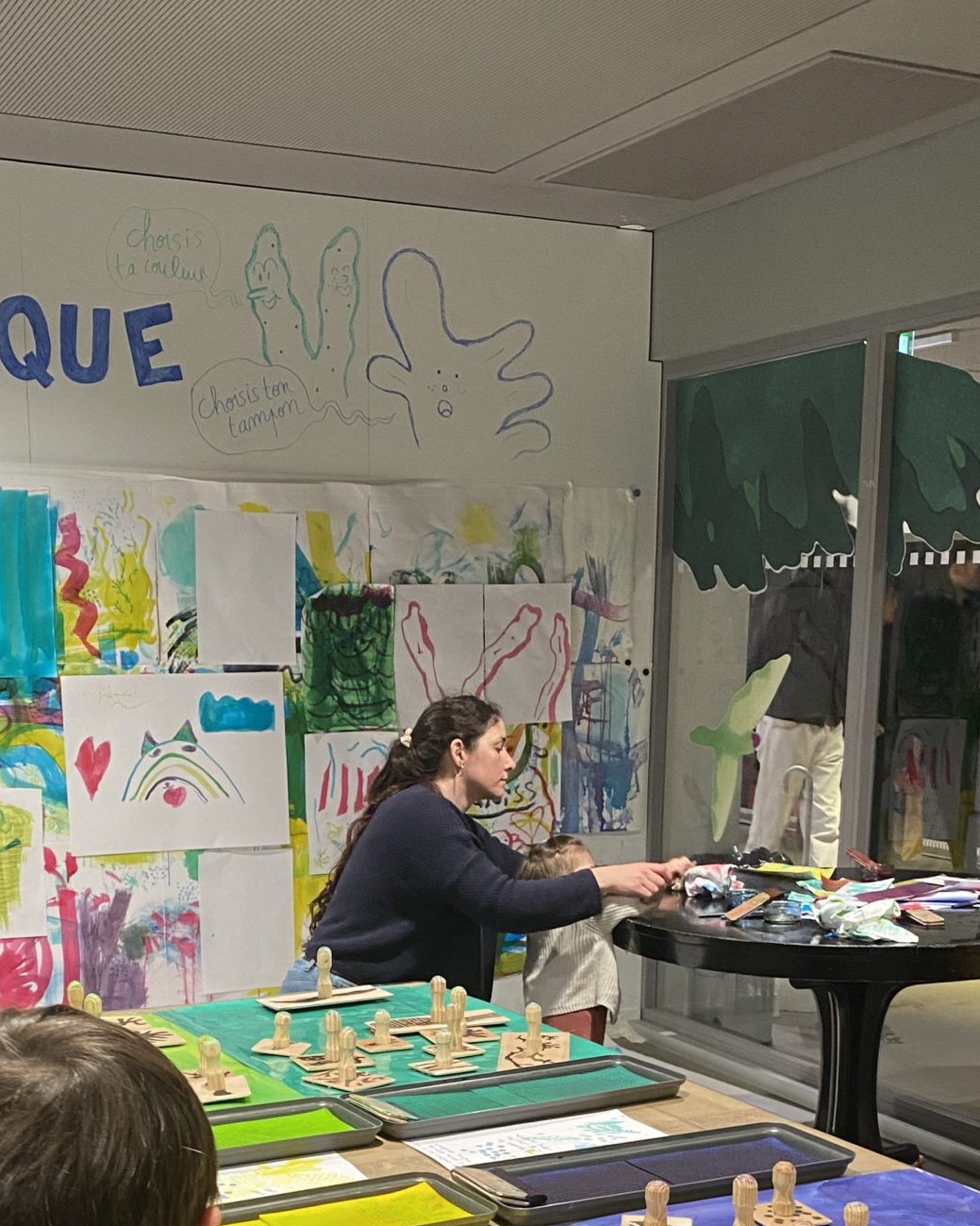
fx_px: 1813
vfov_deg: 35.6
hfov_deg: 30.2
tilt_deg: -12.1
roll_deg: -0.7
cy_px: 1052
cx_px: 459
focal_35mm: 50
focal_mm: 4.25
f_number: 1.8
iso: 200
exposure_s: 1/49
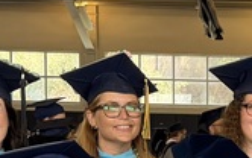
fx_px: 1079
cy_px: 252
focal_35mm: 157
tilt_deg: -5.0
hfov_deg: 13.0
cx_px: 302
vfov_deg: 8.2
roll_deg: -0.6
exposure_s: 1/121
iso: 200
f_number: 1.78
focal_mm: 6.76
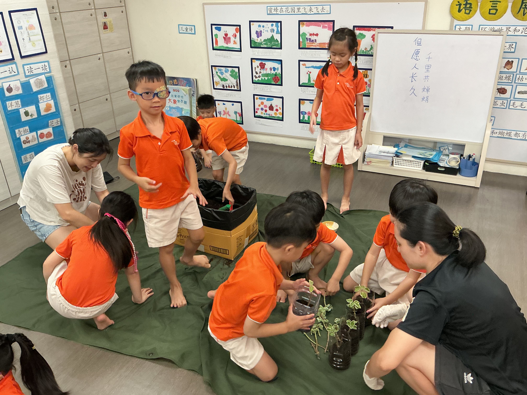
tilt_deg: -27.0
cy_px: 198
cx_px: 264
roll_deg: +2.3
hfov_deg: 61.7
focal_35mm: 29
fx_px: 442
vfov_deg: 48.2
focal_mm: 3
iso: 160
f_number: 1.8
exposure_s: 1/50
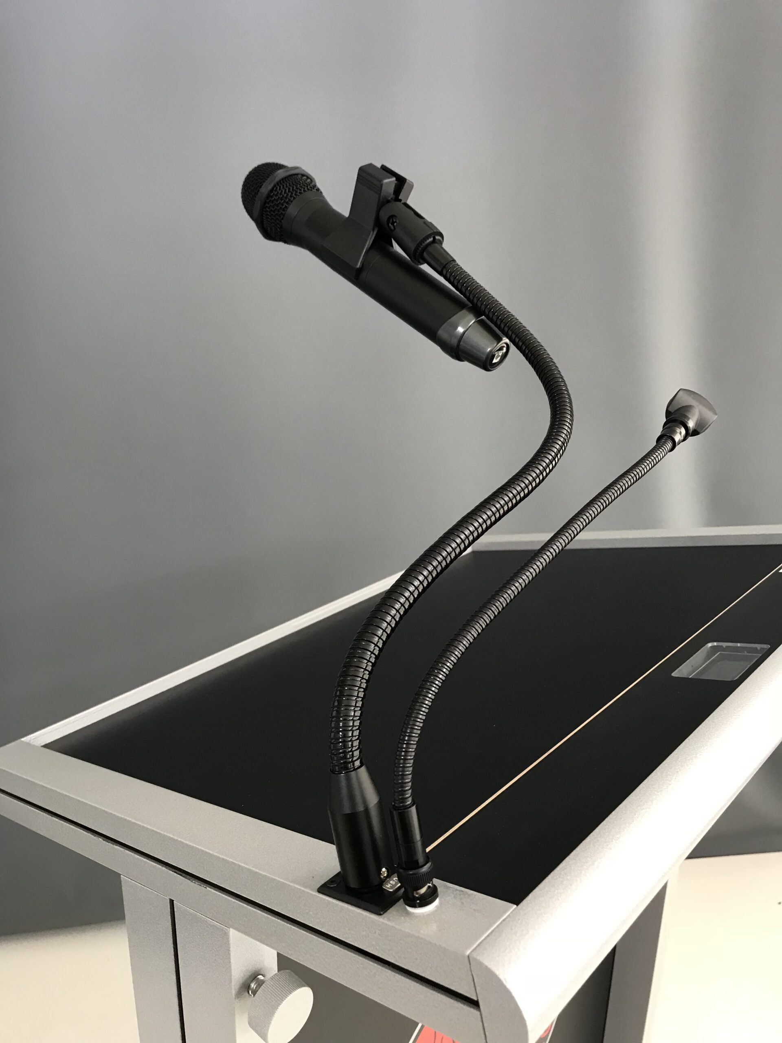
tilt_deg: -19.5
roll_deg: -0.5
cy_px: 522
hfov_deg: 49.7
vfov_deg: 63.4
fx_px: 843
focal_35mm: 28
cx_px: 391
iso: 40
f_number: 1.8
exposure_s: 1/33
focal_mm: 3.99
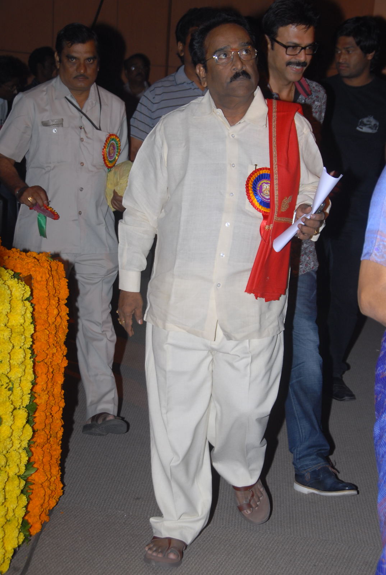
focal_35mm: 78
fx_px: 1248
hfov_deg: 17.6
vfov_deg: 25.9
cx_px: 193
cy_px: 288
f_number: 5.6
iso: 200
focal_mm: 52
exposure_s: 1/125
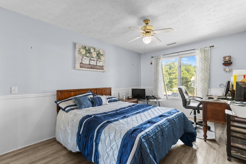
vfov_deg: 77.3
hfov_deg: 100.4
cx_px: 123
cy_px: 82
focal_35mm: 15
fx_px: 102
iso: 100
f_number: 4.5
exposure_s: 1/4
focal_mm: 10
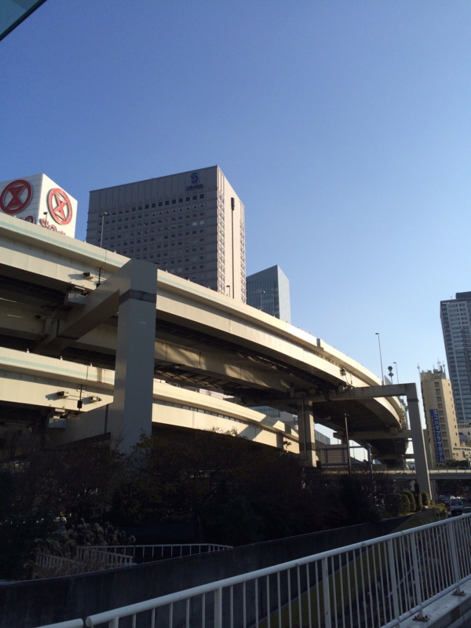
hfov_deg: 46.8
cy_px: 314
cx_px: 236
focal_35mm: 30
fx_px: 544
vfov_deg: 60.0
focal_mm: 4.12
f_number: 2.2
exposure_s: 1/2564
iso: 40
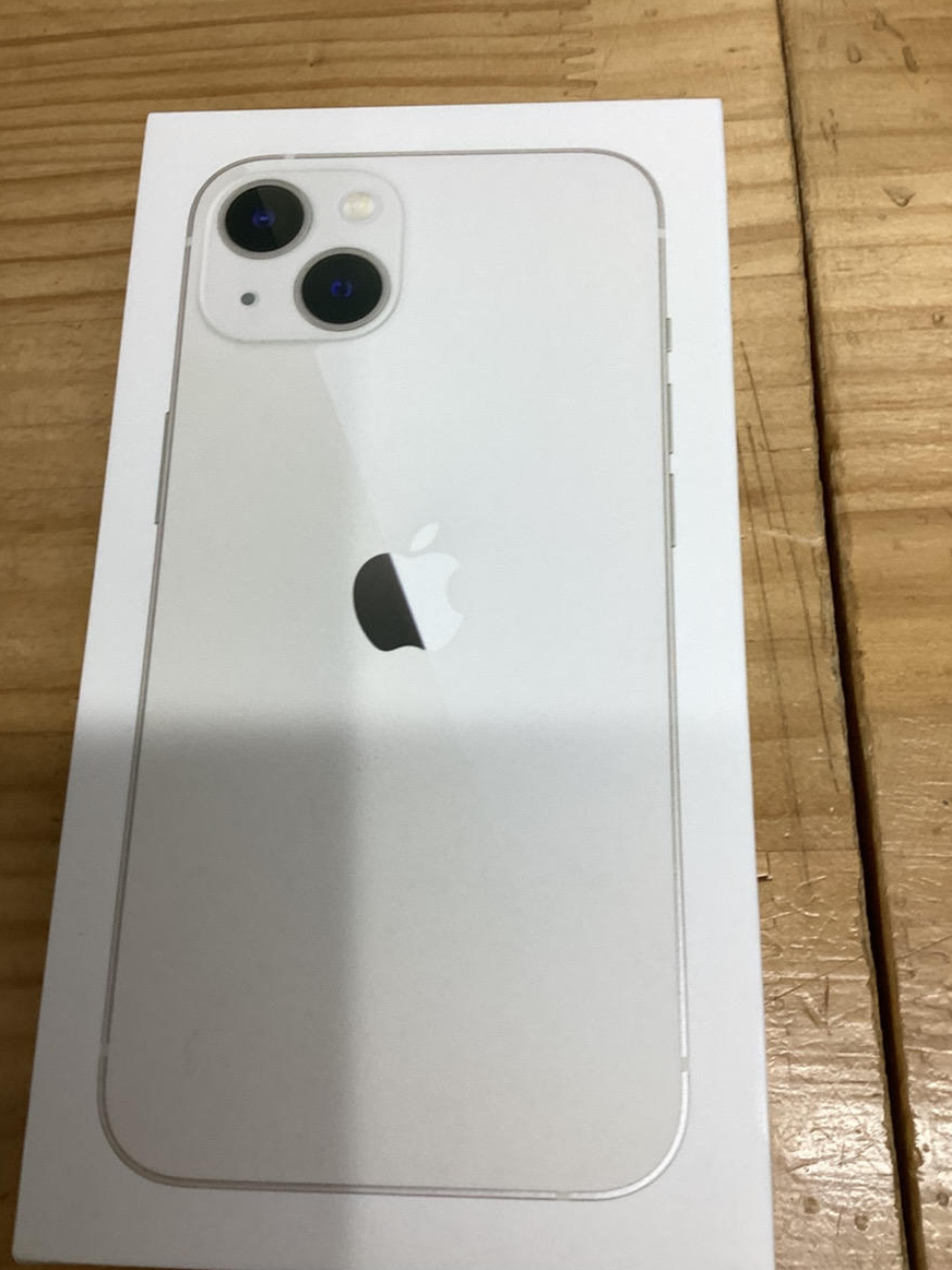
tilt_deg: -72.0
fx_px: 1174
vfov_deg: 56.8
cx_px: 472
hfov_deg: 44.2
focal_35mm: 32
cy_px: 617
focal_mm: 3.3
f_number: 2.4
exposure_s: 1/120
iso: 80
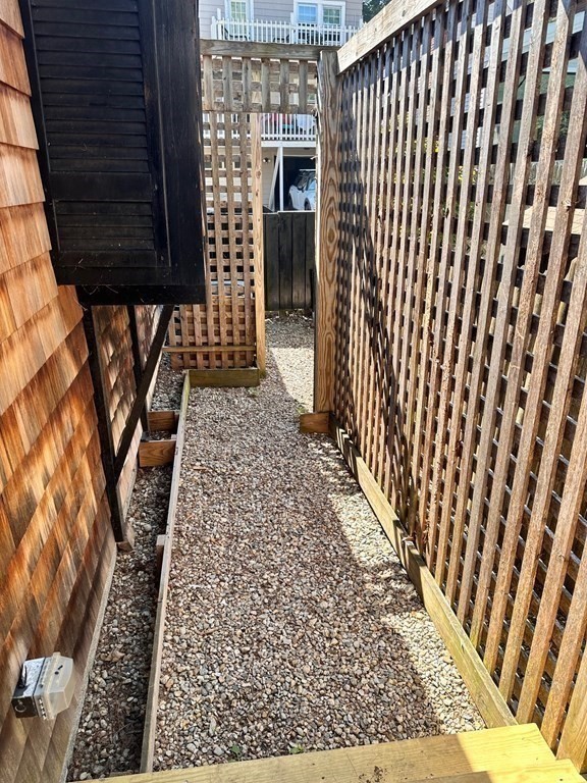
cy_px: 392
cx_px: 294
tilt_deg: -20.8
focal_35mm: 24
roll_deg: +1.4
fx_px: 543
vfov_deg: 71.6
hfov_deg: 56.8
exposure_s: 1/516
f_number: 1.78
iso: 80
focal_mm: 6.86
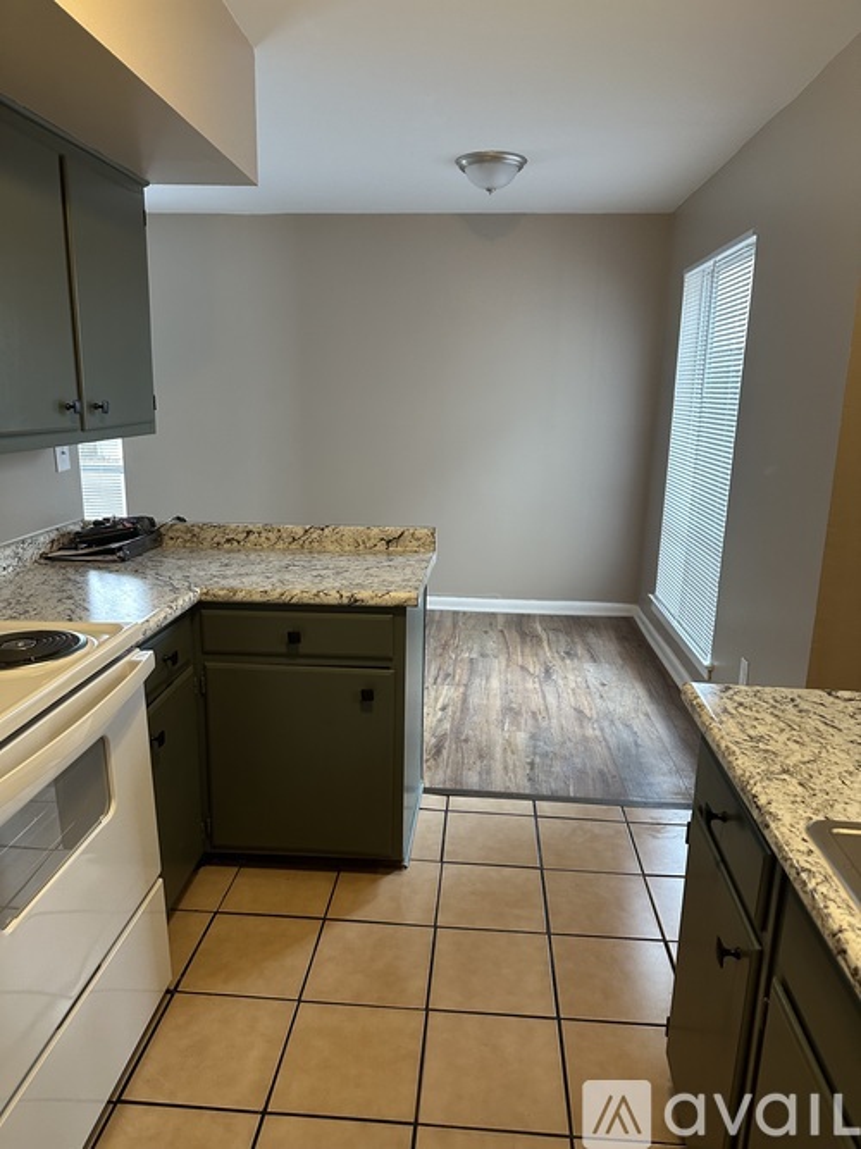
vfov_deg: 71.6
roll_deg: -2.1
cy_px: 574
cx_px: 430
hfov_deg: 56.8
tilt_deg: -12.0
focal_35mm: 24
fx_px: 796
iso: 250
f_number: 1.78
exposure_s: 1/60
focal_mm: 6.86
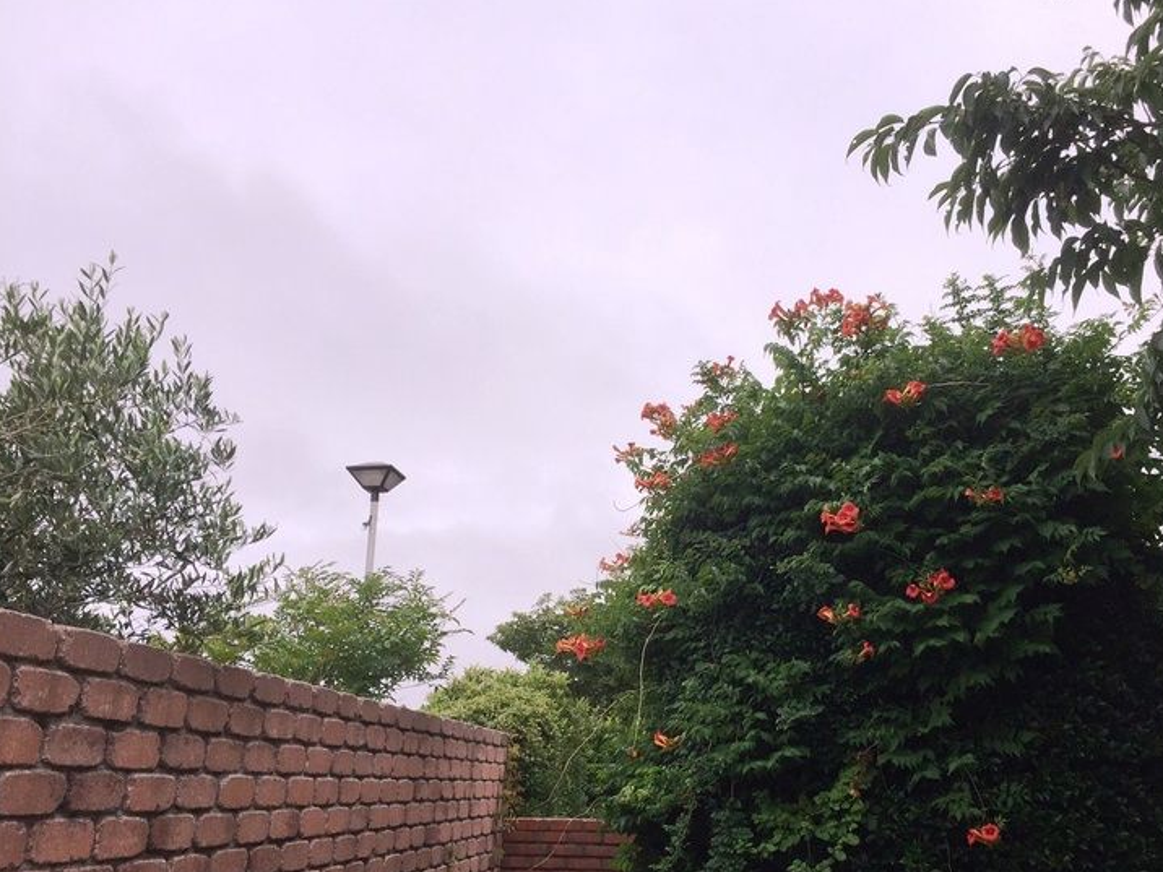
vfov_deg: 42.9
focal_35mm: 33
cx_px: 647
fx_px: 1109
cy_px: 462
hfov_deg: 55.2
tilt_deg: +15.4
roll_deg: -3.4
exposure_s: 1/898
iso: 32
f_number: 2.2
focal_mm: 4.15
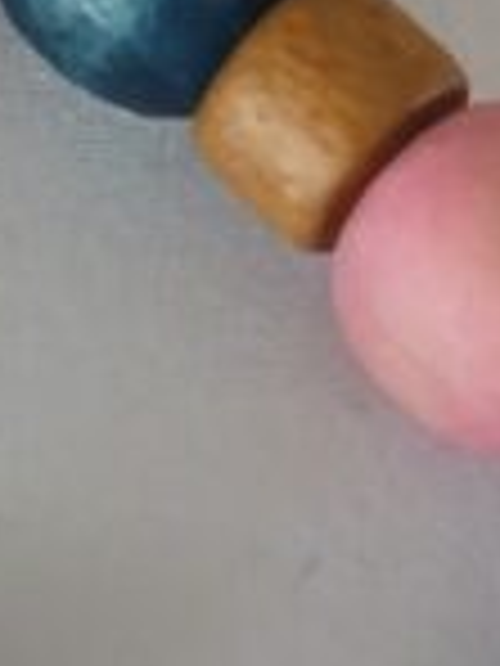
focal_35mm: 146
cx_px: 167
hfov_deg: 10.2
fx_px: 2812
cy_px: 558
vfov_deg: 13.4
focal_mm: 3.98
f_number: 1.8
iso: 640
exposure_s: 1/20
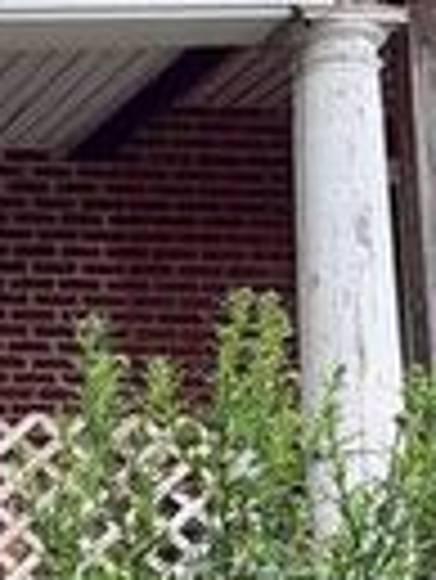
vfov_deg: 15.9
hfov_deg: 10.9
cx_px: -454
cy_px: 348
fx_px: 2079
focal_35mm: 124
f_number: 1.78
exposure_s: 1/671
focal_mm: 6.76
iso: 100
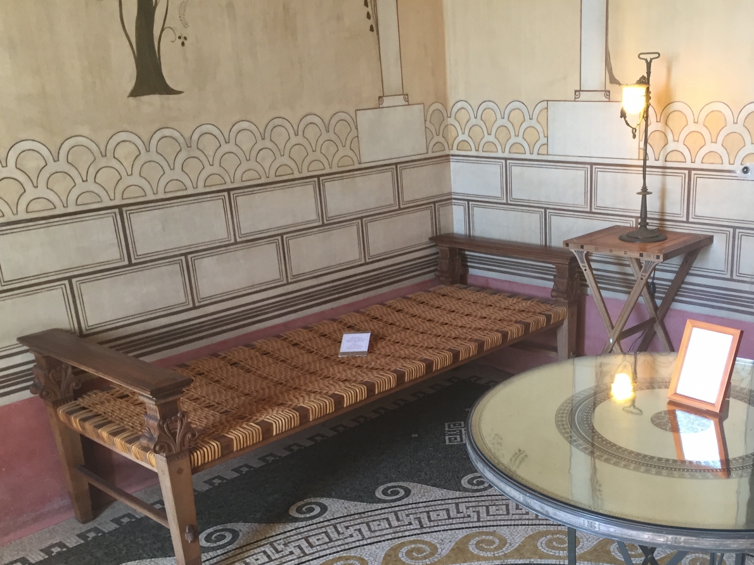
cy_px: 367
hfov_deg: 47.4
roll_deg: +3.0
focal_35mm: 39
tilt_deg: -19.8
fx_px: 849
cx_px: 478
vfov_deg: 36.5
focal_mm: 4.15
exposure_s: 1/33
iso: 125
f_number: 2.2
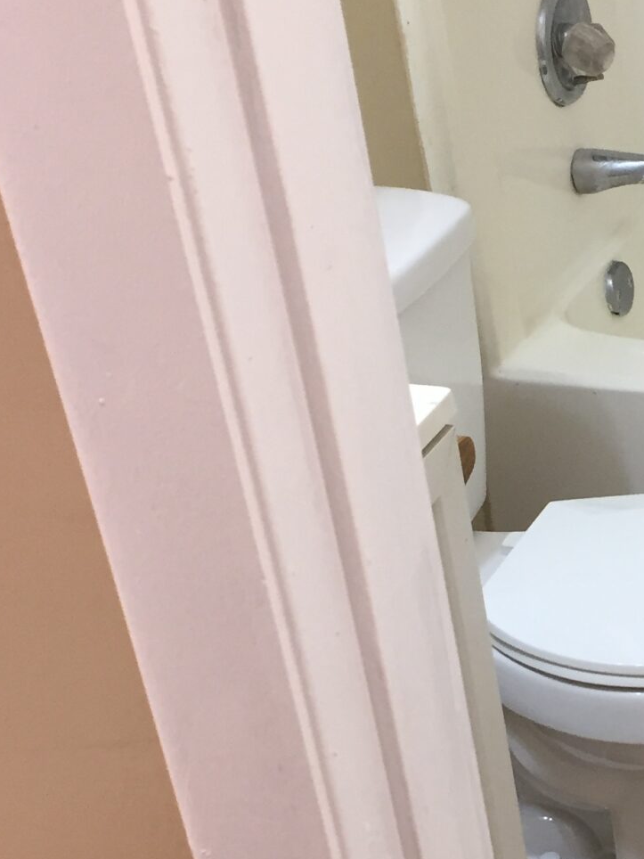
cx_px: 733
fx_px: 1910
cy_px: 580
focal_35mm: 77
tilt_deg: -30.9
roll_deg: +5.8
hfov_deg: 18.3
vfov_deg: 25.2
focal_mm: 4.15
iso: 80
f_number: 2.2
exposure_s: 1/30
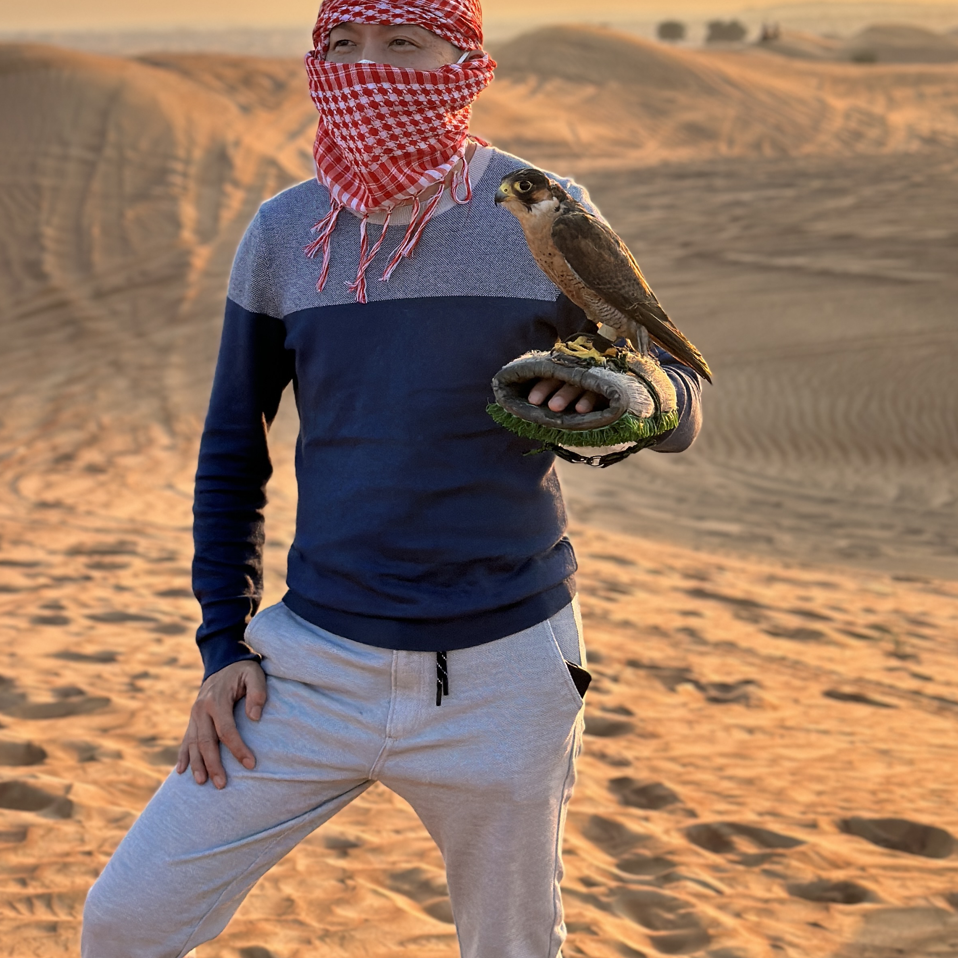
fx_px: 2254
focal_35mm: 72
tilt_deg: -4.2
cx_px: 521
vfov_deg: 23.6
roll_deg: +0.7
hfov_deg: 24.0
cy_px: 181
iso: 80
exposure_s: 1/1783
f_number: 1.78
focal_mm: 6.86
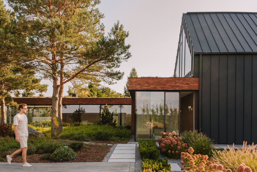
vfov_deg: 37.9
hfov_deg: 54.4
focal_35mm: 35
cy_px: 86
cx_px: 128
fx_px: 250
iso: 100
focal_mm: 35
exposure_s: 1/50
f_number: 11
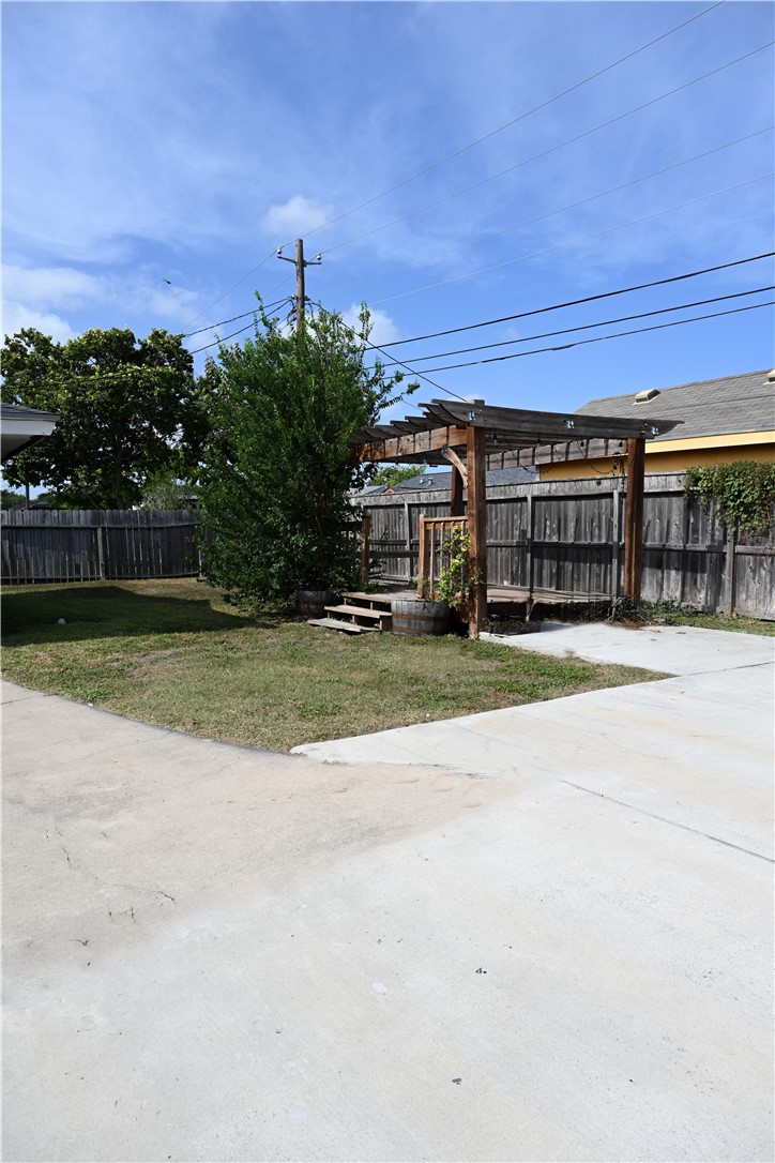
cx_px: 388
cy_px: 582
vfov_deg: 73.7
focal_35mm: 24
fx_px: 775
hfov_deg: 53.1
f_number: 7.1
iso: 100
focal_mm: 24
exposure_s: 1/400
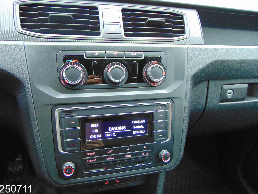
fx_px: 194
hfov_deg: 67.3
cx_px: 127
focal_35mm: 26
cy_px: 96
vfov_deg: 53.1
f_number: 3
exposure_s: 1/15
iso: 400
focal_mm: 4.5
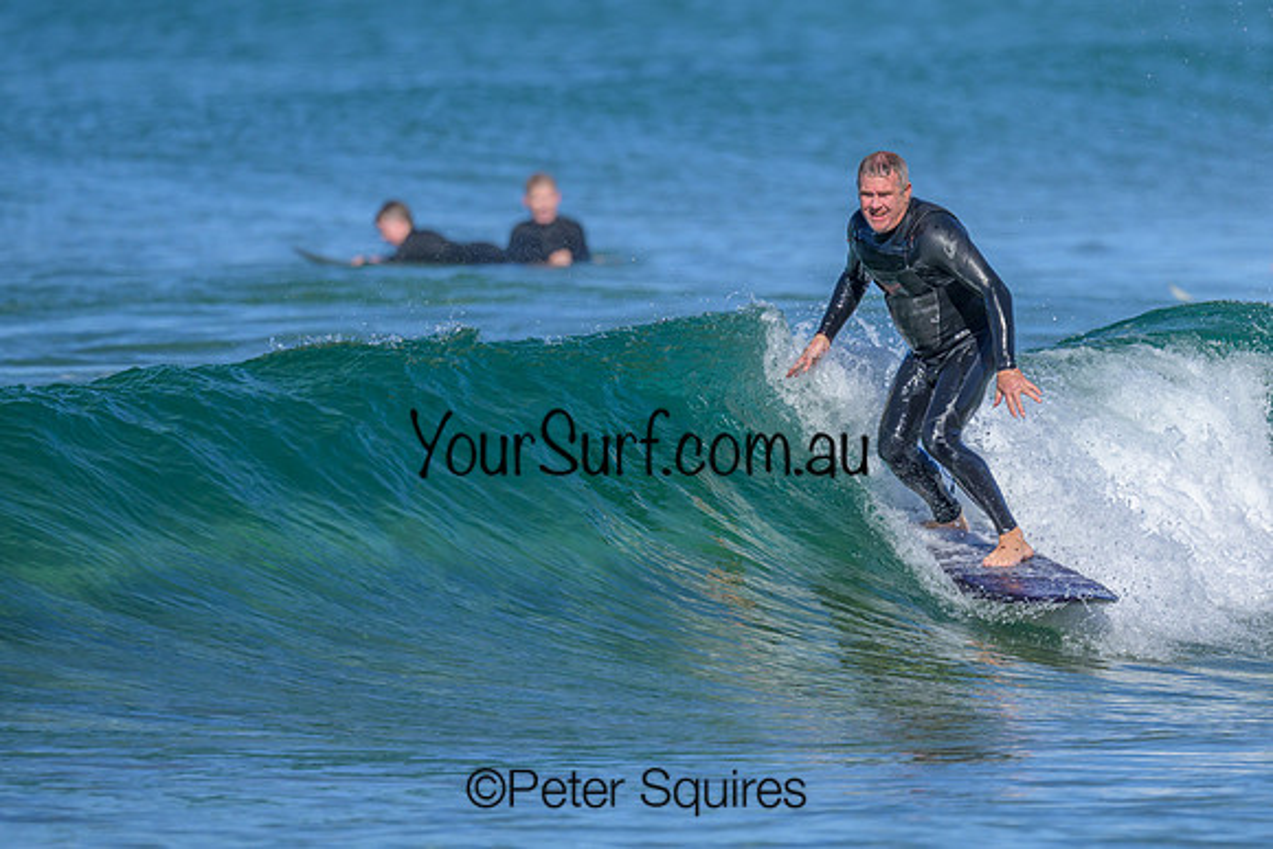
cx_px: 785
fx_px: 38655
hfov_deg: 1.9
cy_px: 341
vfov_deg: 1.3
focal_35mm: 1093
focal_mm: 800
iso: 280
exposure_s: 1/2000
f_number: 6.3
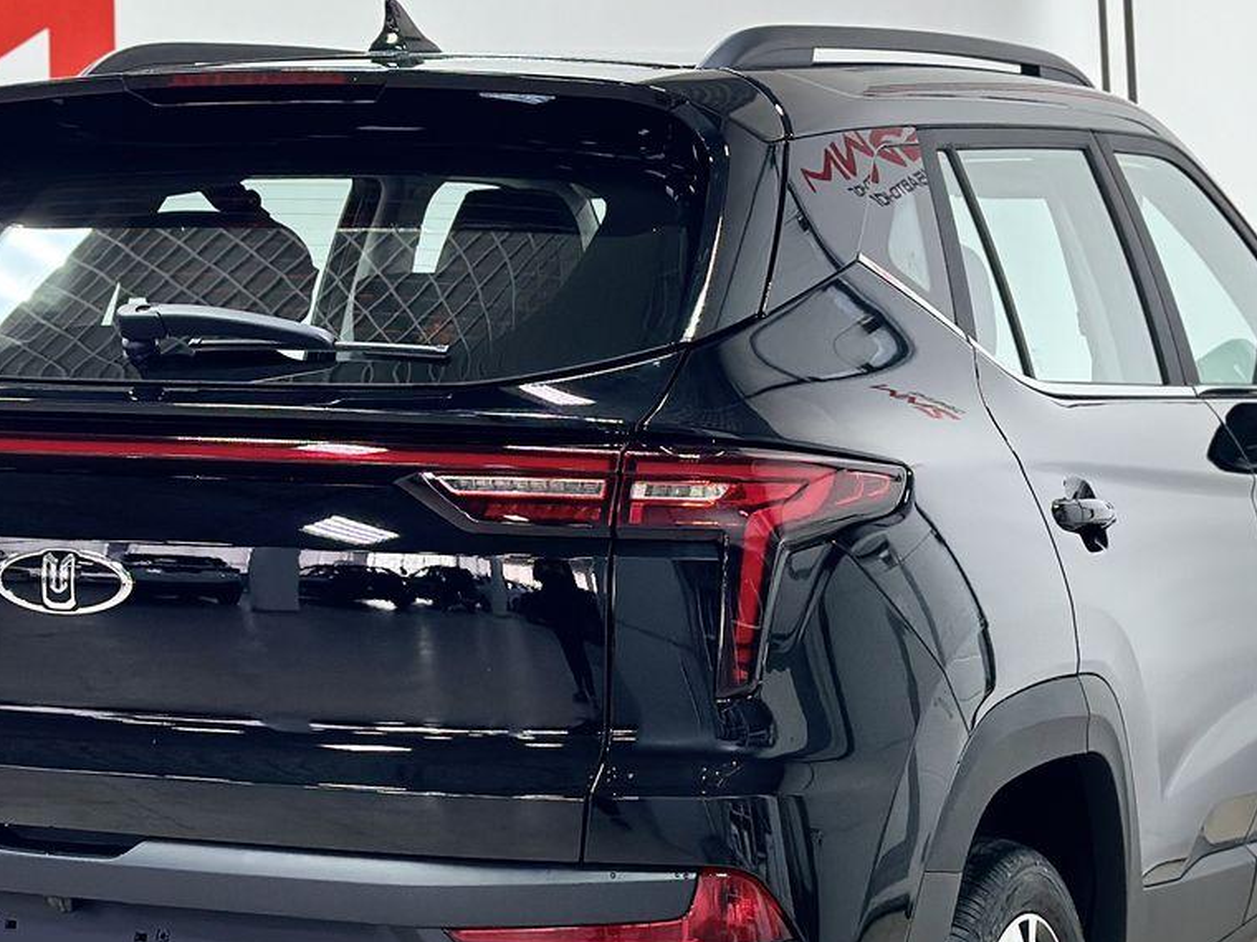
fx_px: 3304
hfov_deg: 21.5
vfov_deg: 16.2
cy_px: 664
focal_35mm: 91
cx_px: 572
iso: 160
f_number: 1.78
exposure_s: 1/100
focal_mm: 6.86
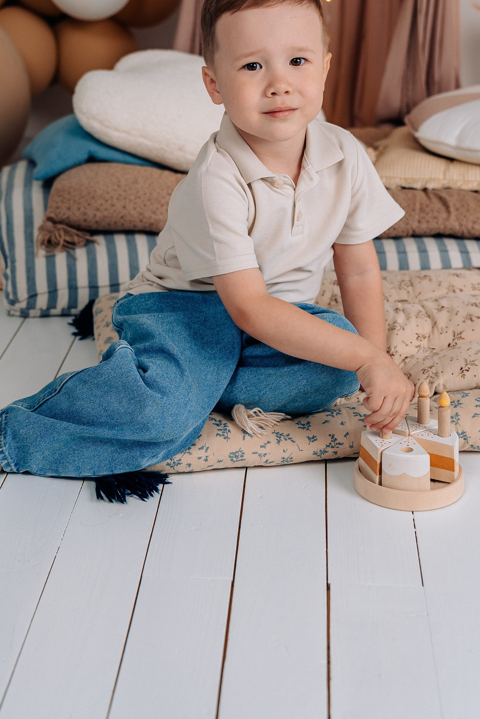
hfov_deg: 21.2
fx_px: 1280
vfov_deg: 30.9
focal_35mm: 64
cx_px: 188
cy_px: 190
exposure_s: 1/320
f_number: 3.2
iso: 320
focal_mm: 41
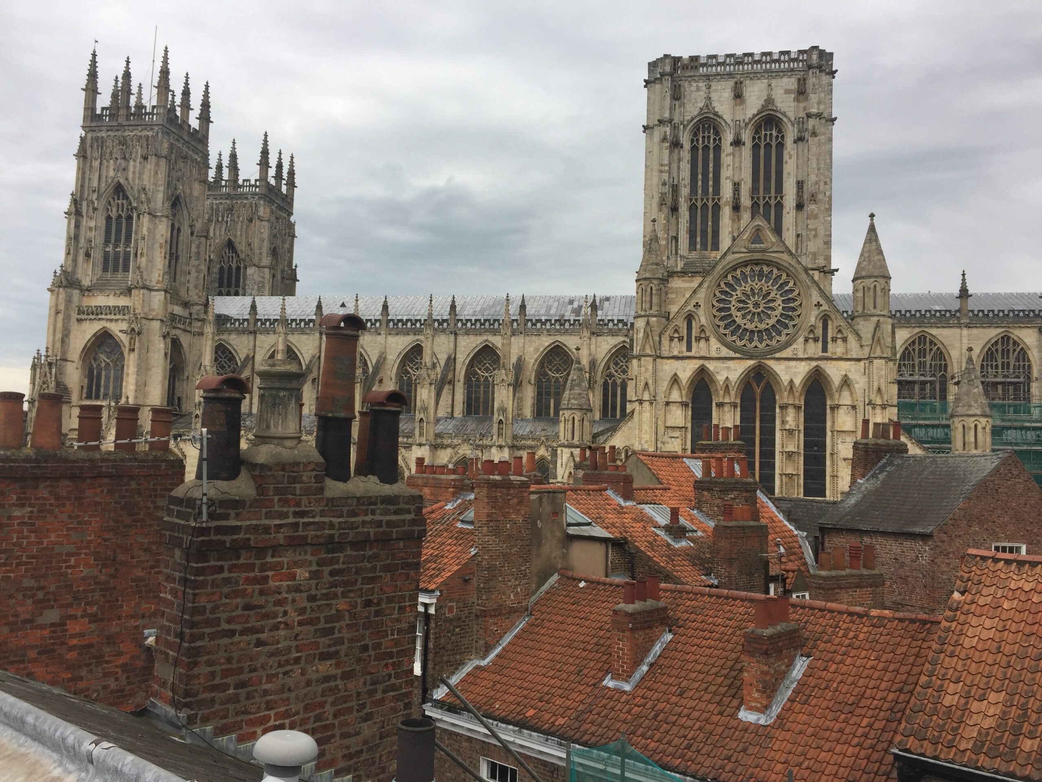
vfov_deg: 48.2
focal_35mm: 29
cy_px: 391
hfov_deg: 61.7
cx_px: 521
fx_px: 873
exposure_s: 1/542
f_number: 2.2
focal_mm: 4.15
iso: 32
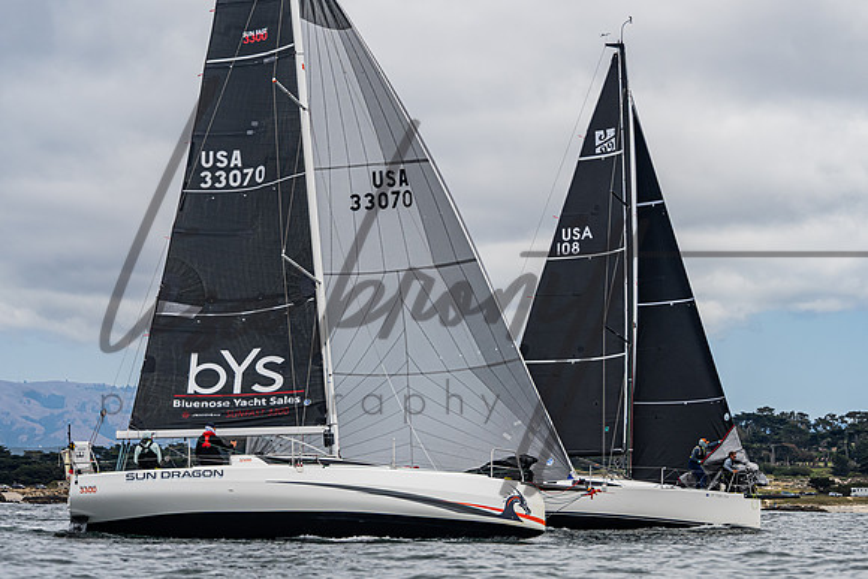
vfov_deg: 9.0
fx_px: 3683
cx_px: 443
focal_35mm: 153
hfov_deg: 13.4
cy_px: 255
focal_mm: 115
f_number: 7.1
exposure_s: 1/2500
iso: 640
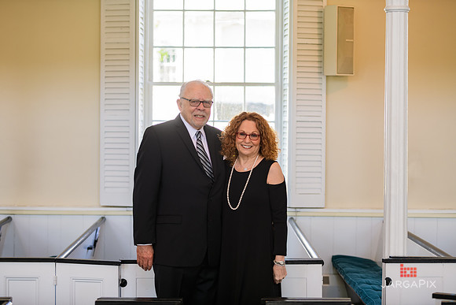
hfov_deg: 23.6
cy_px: 152
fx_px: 1090
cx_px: 228
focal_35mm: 86
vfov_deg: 15.9
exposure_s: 1/125
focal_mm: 86
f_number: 3.2
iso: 400
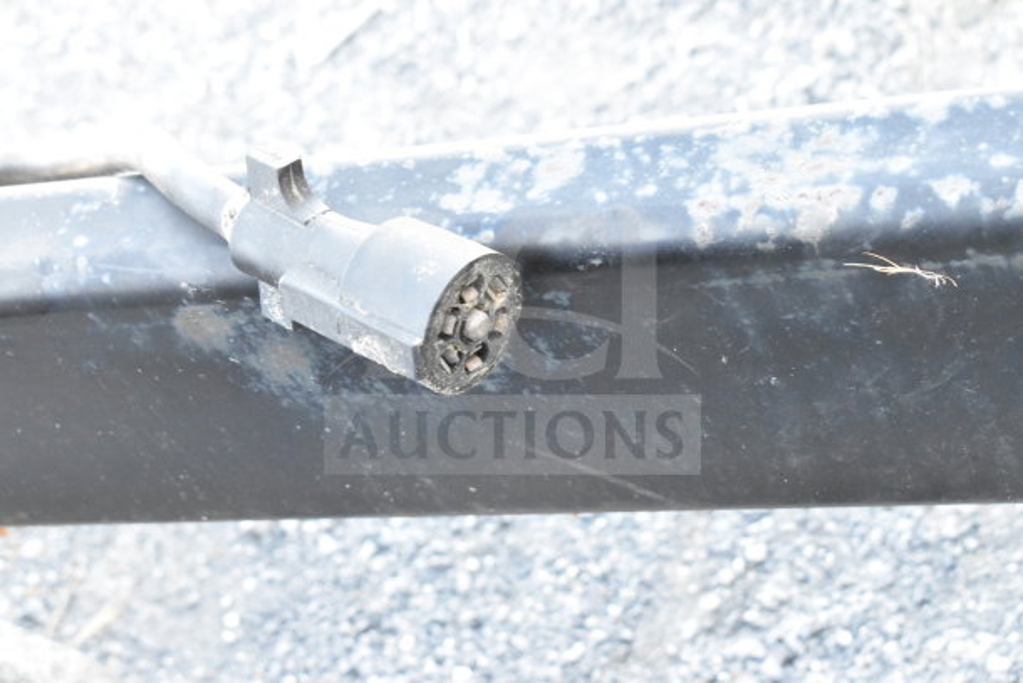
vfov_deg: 18.9
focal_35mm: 72
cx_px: 512
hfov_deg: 28.1
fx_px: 2046
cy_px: 342
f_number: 8
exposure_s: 1/250
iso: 6400
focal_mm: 48
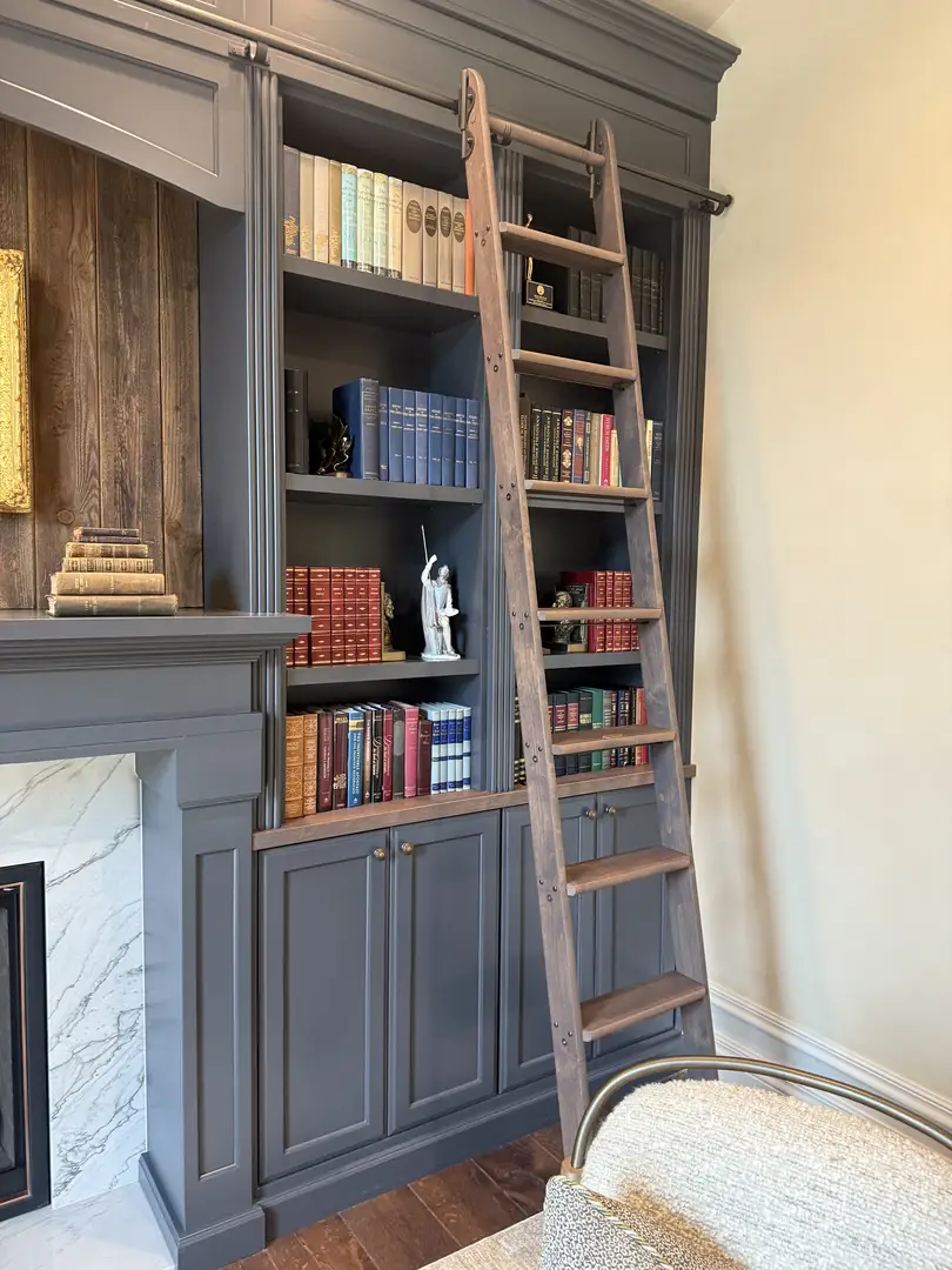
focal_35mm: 24
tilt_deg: -2.7
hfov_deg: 56.8
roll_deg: -0.1
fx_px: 880
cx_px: 476
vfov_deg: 71.6
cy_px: 635
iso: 250
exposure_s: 1/60
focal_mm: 6.76
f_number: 1.78
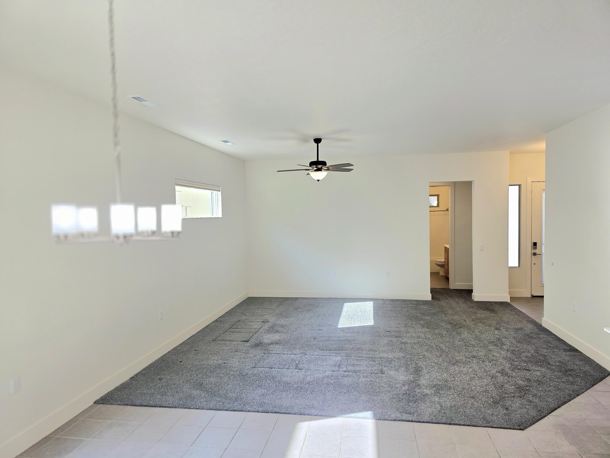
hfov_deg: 73.9
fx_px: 405
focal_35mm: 23
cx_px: 305
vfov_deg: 58.9
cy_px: 229
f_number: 1.7
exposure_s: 1/120
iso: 16
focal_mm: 6.3
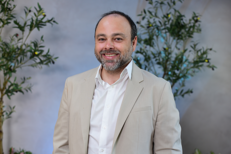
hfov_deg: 39.6
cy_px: 77
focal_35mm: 50
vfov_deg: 27.0
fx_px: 321
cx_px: 116
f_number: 2.5
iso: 400
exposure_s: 1/125
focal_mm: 50
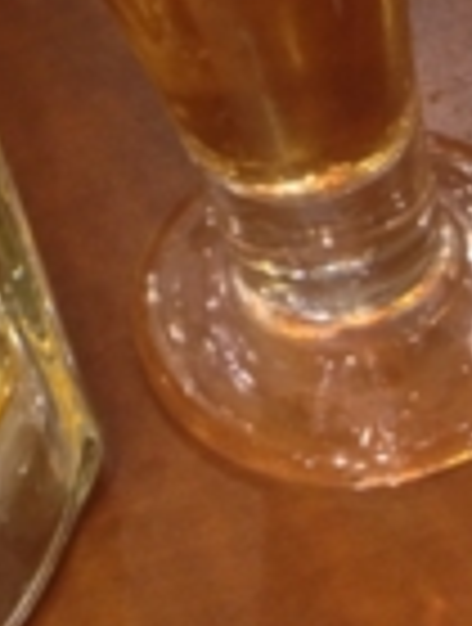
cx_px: -193
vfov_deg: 16.0
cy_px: -302
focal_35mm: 113
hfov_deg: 12.6
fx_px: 2045
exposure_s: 1/20
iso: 200
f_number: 2.4
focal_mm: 4.28
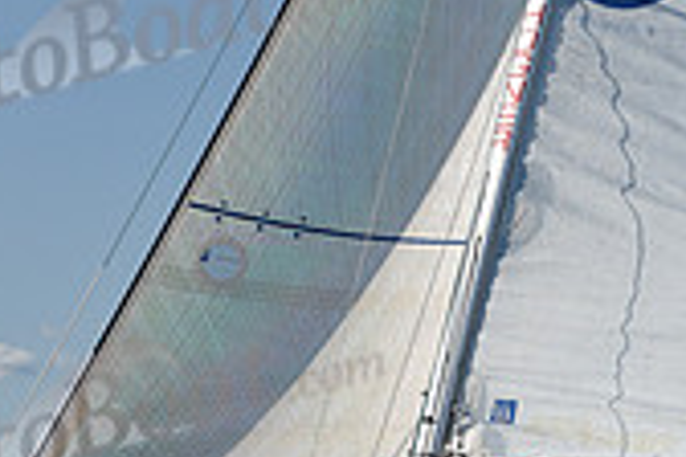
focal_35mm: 241
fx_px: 4592
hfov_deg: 8.5
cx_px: 600
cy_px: 577
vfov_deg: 5.7
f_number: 4.5
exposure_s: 1/1600
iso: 250
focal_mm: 70
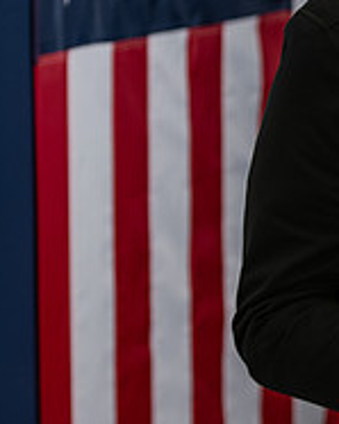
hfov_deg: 6.1
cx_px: 462
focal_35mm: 252
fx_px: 3158
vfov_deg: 7.7
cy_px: 74
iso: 800
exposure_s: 1/200
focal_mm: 86
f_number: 3.5
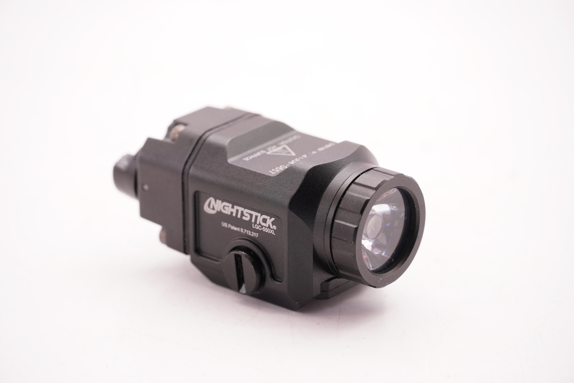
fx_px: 3087
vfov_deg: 7.1
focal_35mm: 194
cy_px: 192
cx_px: 287
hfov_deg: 10.6
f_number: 5.6
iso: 640
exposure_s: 1/125
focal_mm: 129
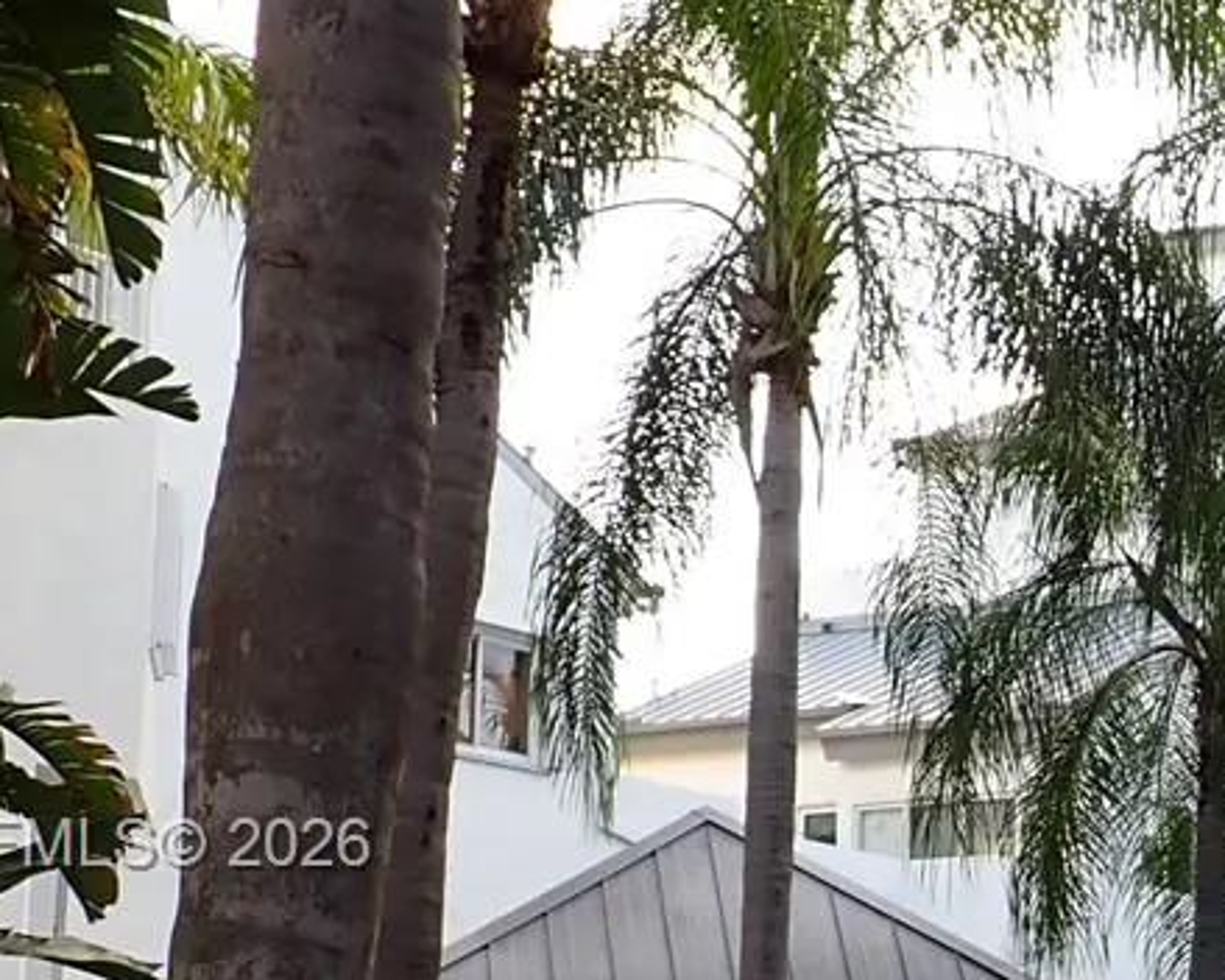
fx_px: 3226
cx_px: 1736
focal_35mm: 89
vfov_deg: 17.1
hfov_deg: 19.3
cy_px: 849
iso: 100
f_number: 2.8
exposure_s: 1/125
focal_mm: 4.5
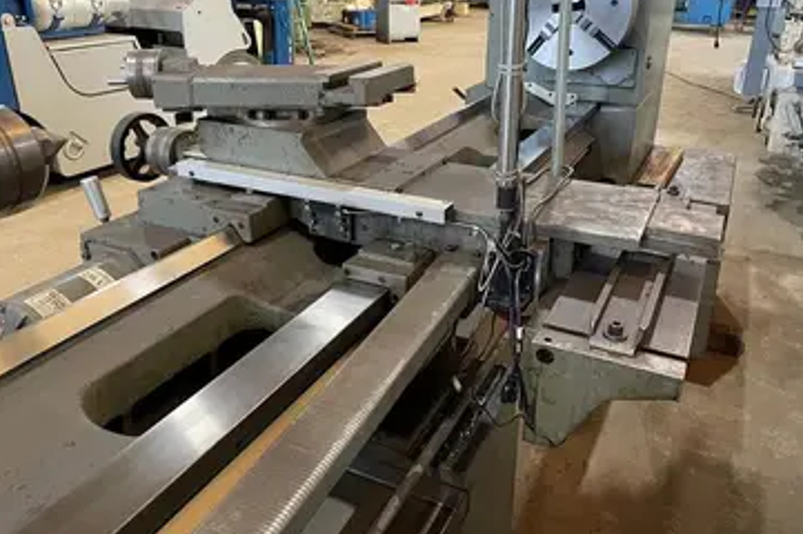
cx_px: 440
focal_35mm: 30
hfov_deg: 61.8
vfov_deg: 43.4
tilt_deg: -22.4
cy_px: 222
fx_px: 669
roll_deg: -1.0
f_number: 1.6
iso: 320
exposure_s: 1/60
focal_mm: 4.2
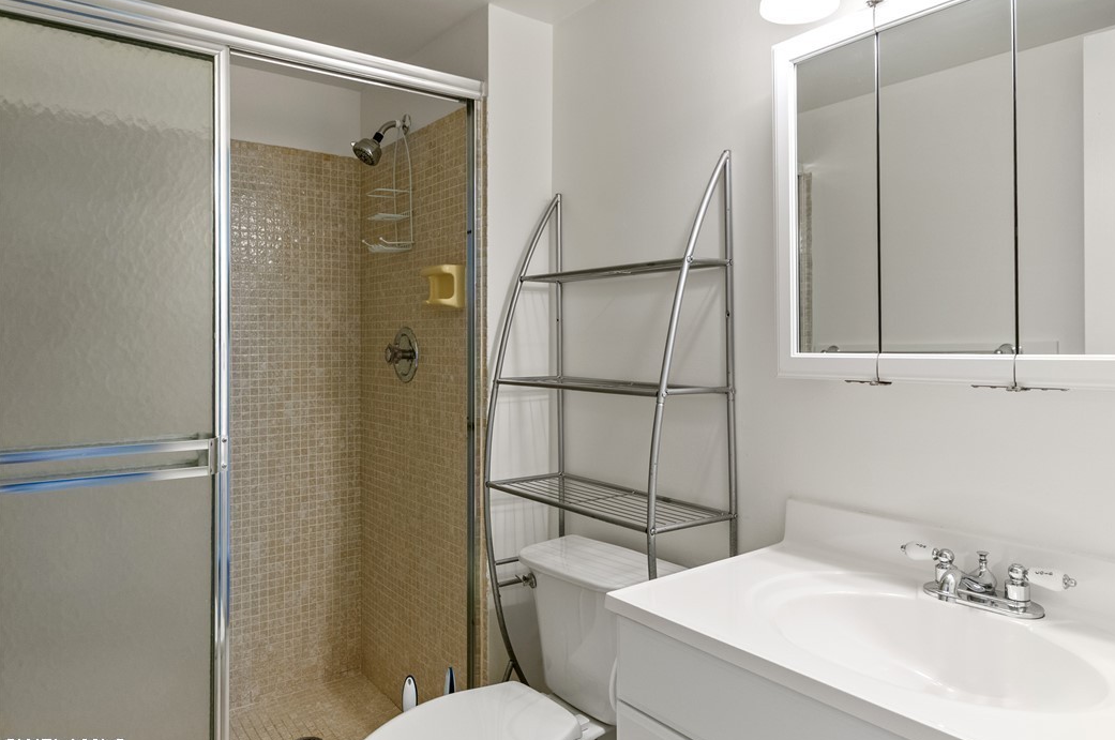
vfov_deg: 53.9
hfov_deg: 74.9
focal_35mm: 24
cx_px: 581
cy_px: 378
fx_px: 728
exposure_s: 1/13
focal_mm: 15
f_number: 5.6
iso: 200
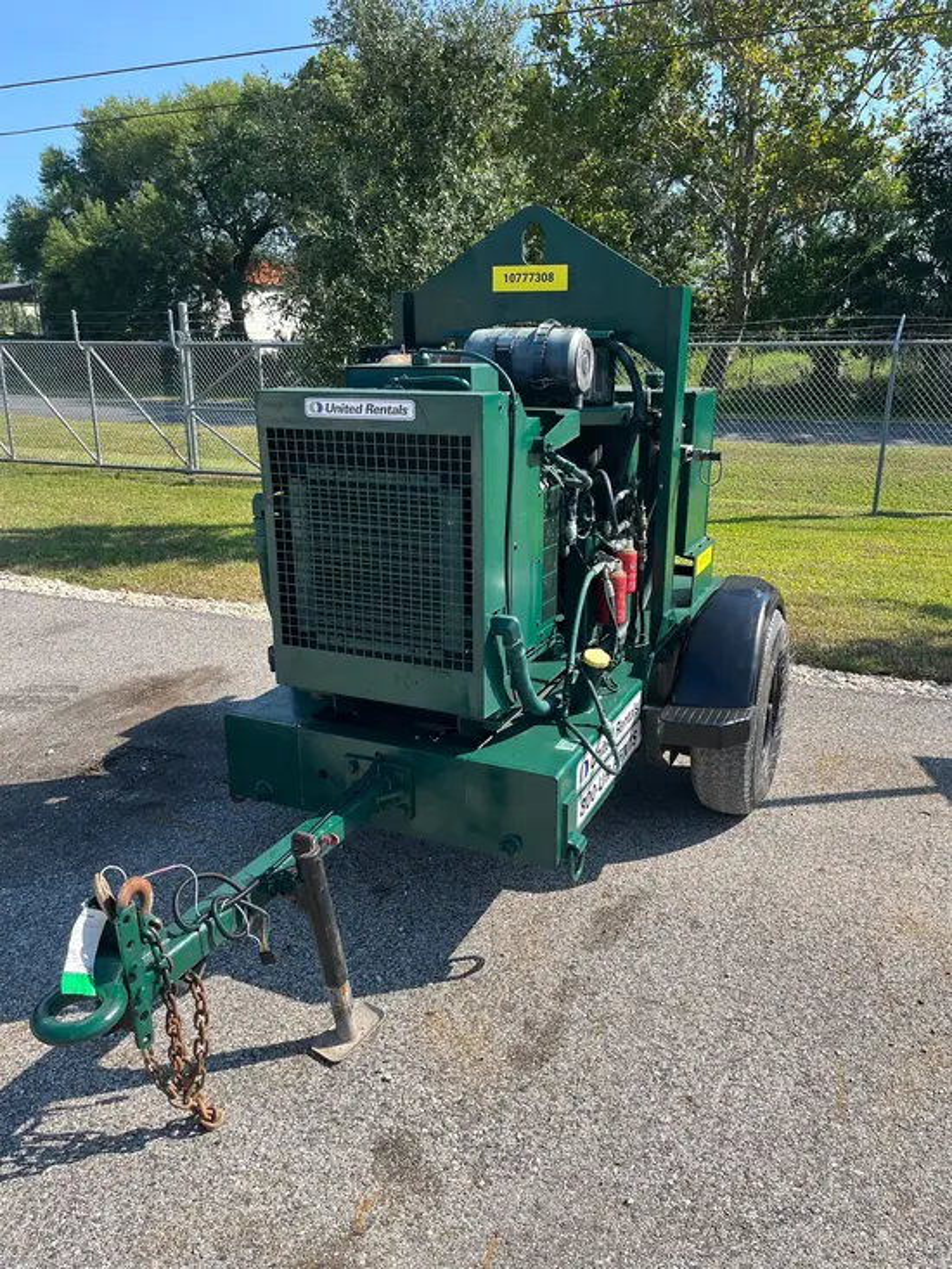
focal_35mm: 26
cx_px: 476
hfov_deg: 53.1
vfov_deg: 67.3
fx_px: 953
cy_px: 634
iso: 50
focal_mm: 5.1
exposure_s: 1/1647
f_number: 1.6
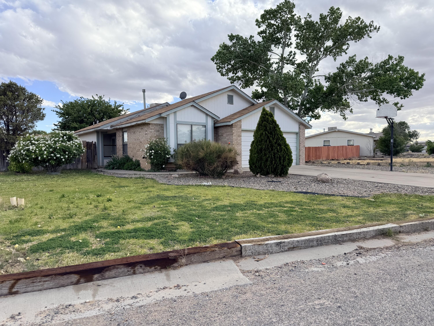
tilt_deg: -1.6
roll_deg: +1.1
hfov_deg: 71.6
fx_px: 301
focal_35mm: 24
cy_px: 163
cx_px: 217
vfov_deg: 56.8
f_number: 1.78
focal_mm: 6.76
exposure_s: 1/2000
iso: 80
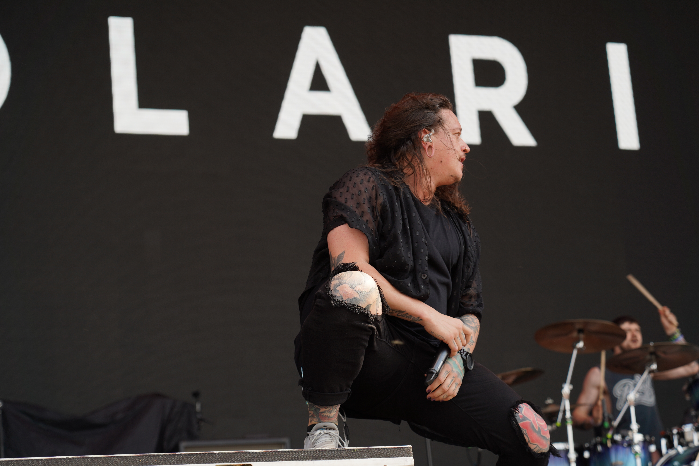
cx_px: 350
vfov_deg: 13.0
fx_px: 2039
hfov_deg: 19.5
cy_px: 233
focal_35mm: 105
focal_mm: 105
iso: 100
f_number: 5.6
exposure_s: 1/250
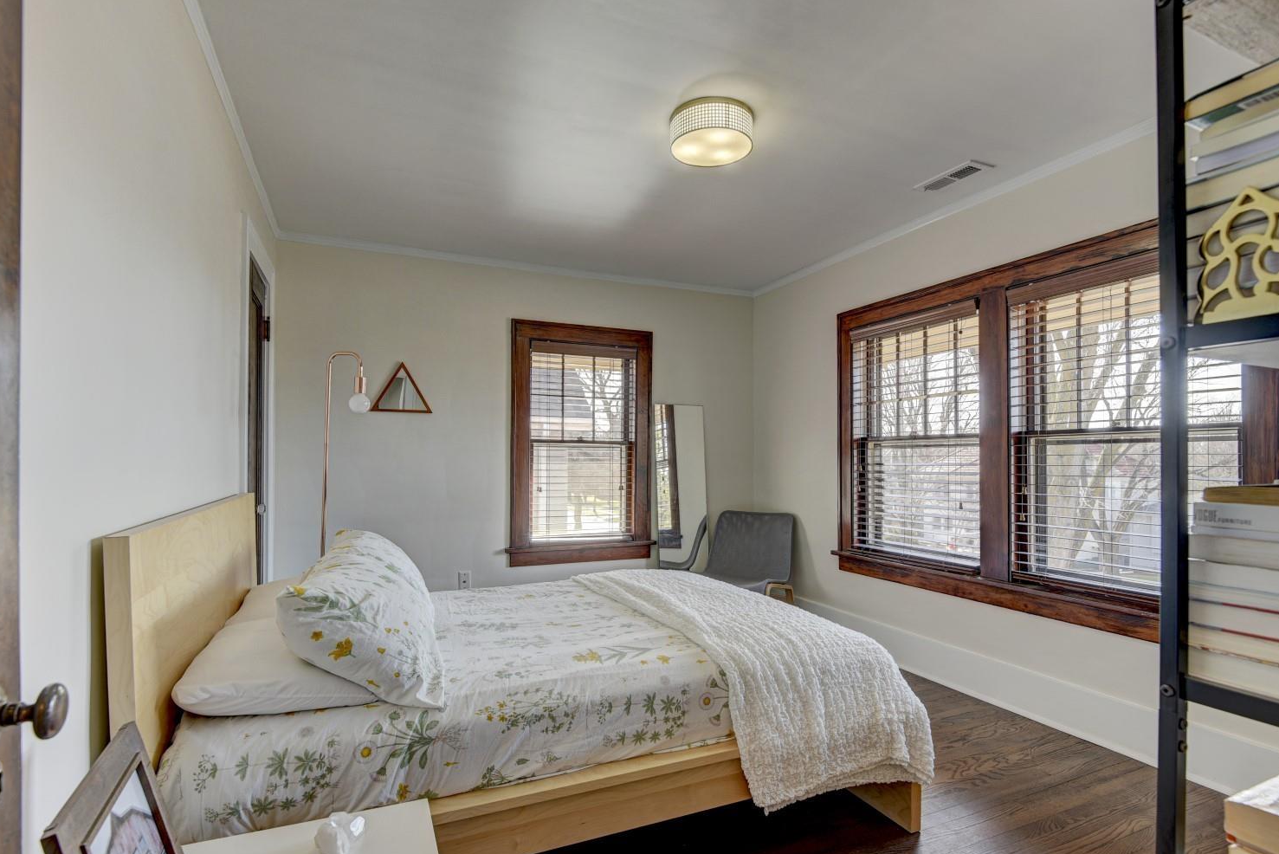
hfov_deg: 69.4
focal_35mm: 26
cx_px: 641
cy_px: 461
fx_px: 924
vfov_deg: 49.5
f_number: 8
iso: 400
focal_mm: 24
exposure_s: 1/25
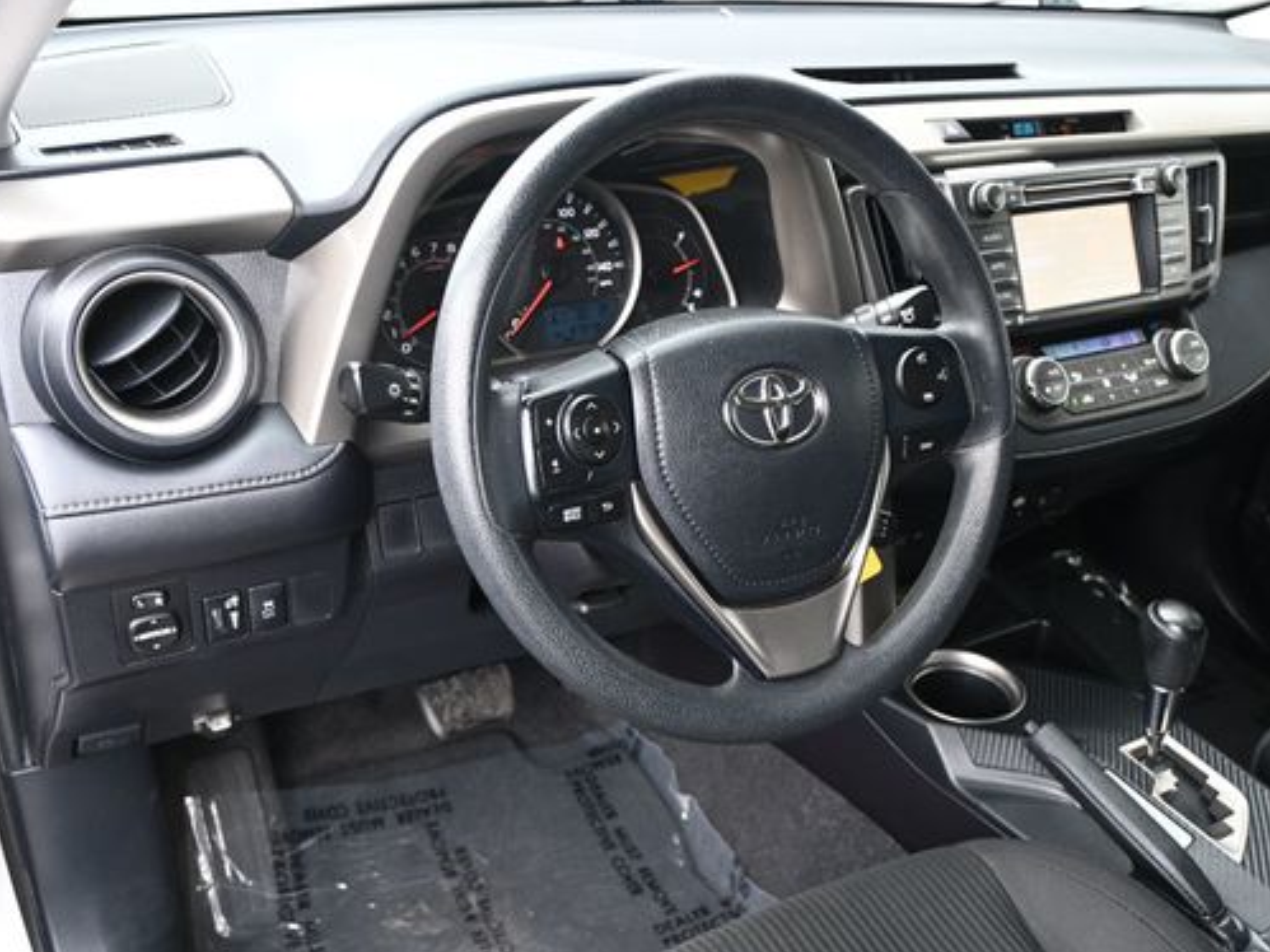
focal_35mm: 37
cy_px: 517
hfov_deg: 50.0
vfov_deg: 38.6
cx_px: 720
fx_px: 1357
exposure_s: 1/125
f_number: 3.8
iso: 720
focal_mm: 20
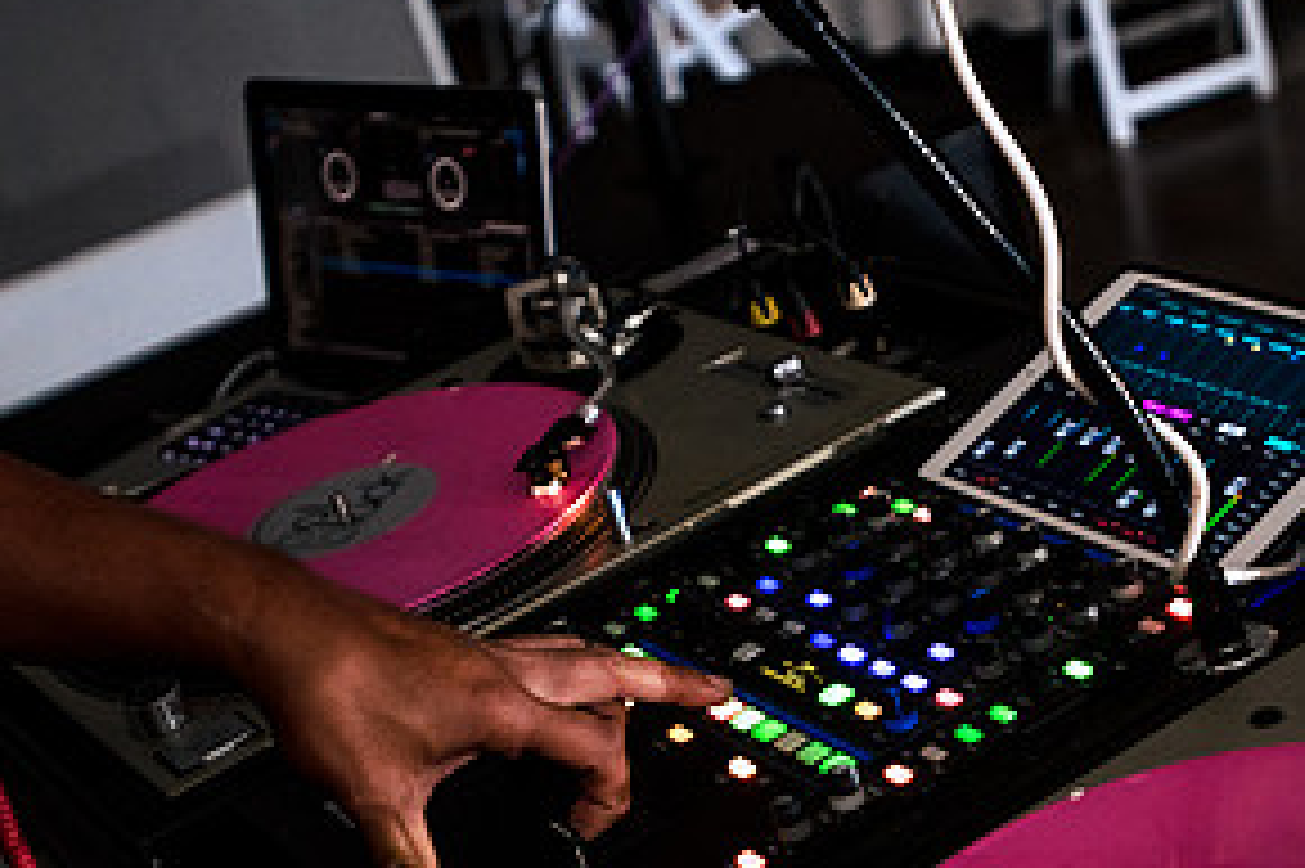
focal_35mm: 70
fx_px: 2536
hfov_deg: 28.6
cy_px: 803
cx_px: 909
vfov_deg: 19.0
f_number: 2.8
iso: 1250
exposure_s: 1/200
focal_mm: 35
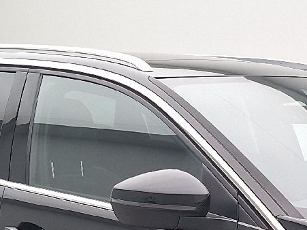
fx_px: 869
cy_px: 319
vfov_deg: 14.3
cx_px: 315
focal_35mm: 98
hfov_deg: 19.4
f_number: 1.8
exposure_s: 1/100
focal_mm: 5.54
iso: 64
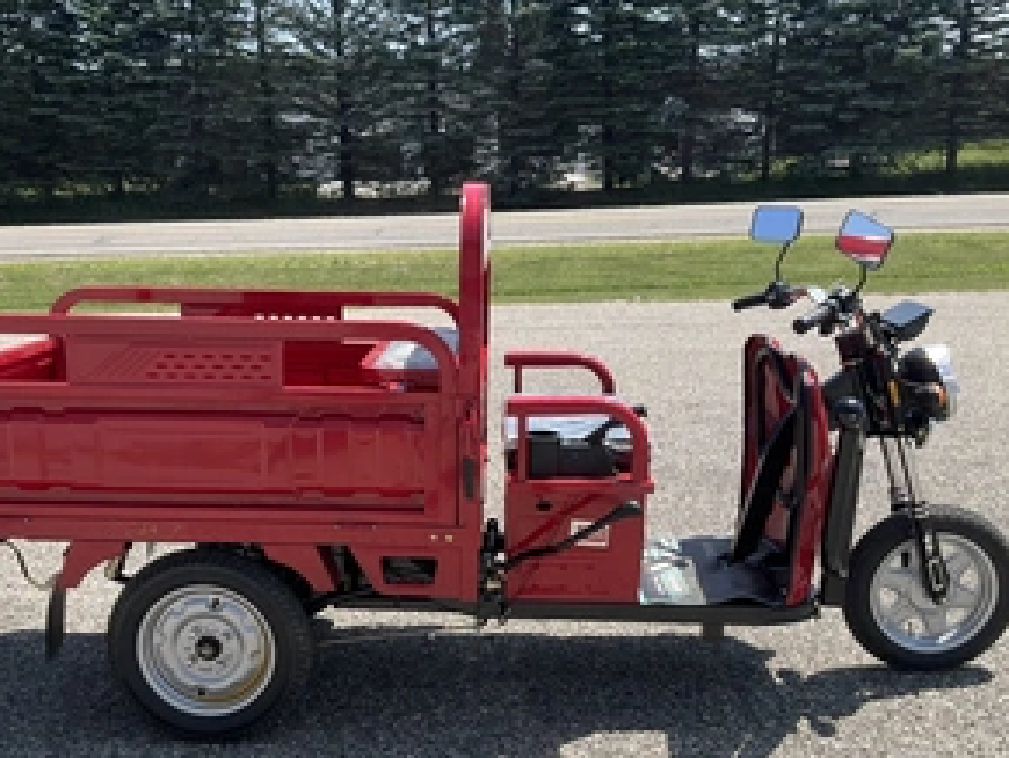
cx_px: 452
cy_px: 480
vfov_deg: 35.8
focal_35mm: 40
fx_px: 1167
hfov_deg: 46.7
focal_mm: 3
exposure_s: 1/1279
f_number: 1.8
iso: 25
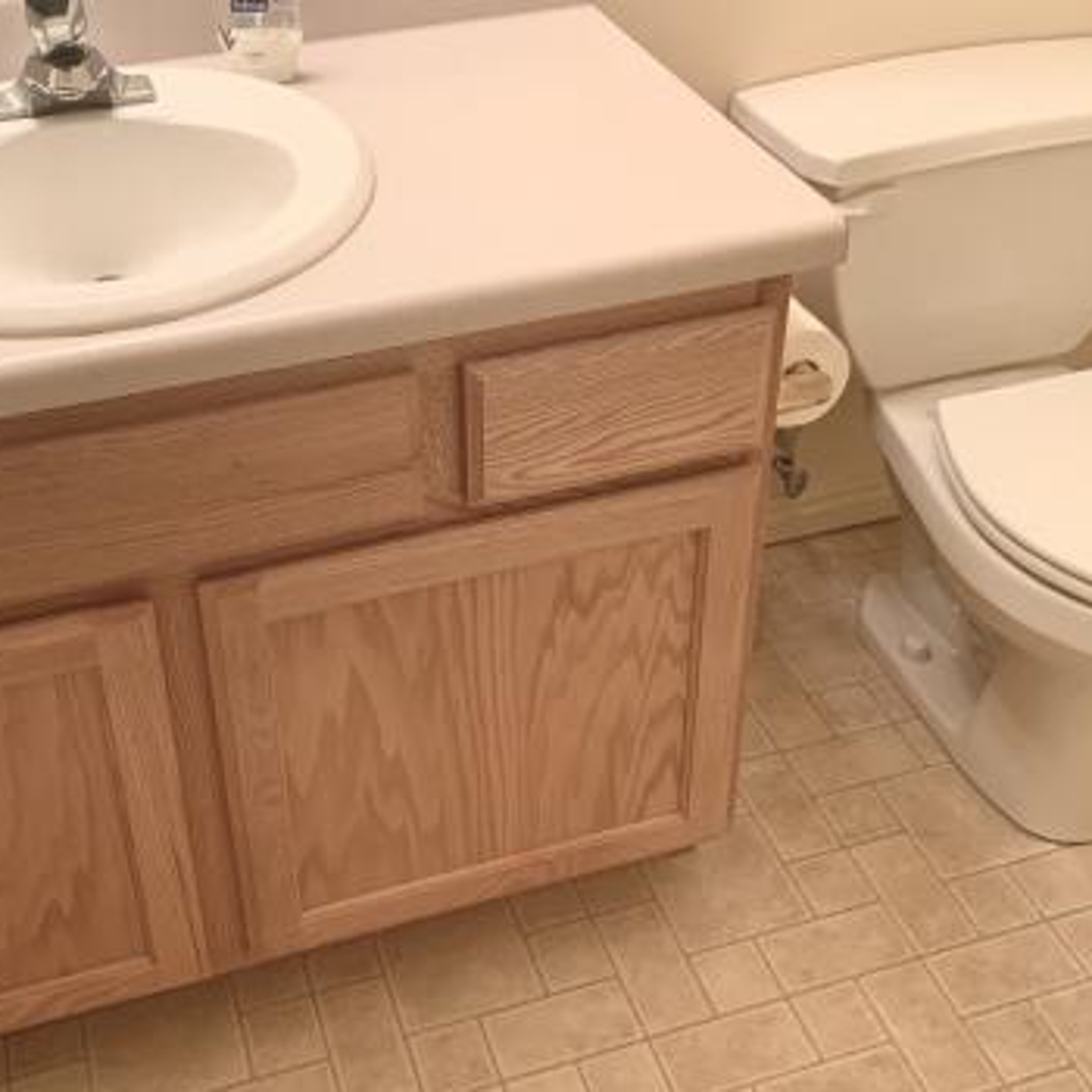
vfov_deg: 39.7
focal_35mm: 42
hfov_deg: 39.8
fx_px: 1499
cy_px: 399
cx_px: 427
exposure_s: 1/60
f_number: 1.8
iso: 80
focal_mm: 4.25
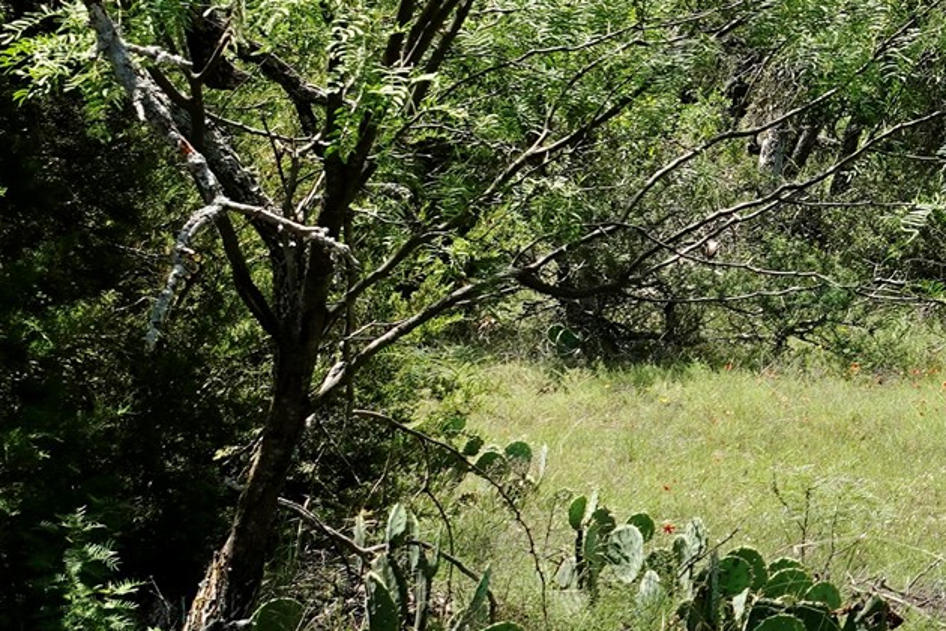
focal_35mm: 138
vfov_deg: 9.9
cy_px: 63
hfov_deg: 13.5
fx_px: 3626
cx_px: 1617
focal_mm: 14.65
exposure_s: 1/500
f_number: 4
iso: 100
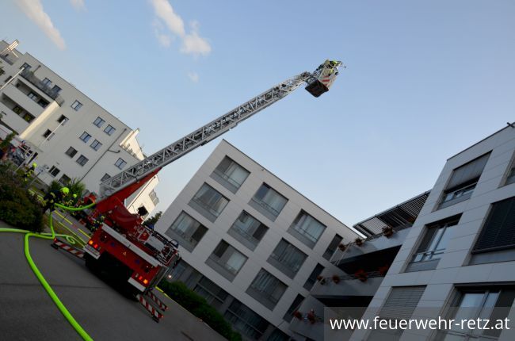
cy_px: 170
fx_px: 385
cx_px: 258
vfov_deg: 47.7
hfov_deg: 67.5
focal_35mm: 27
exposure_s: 1/250
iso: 140
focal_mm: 18
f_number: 8
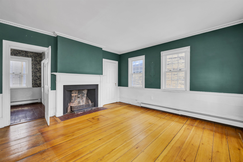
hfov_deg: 100.4
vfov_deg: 77.2
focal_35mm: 15
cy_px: 81
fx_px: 101
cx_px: 122
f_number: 7.1
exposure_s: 1/15
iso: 250
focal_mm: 15
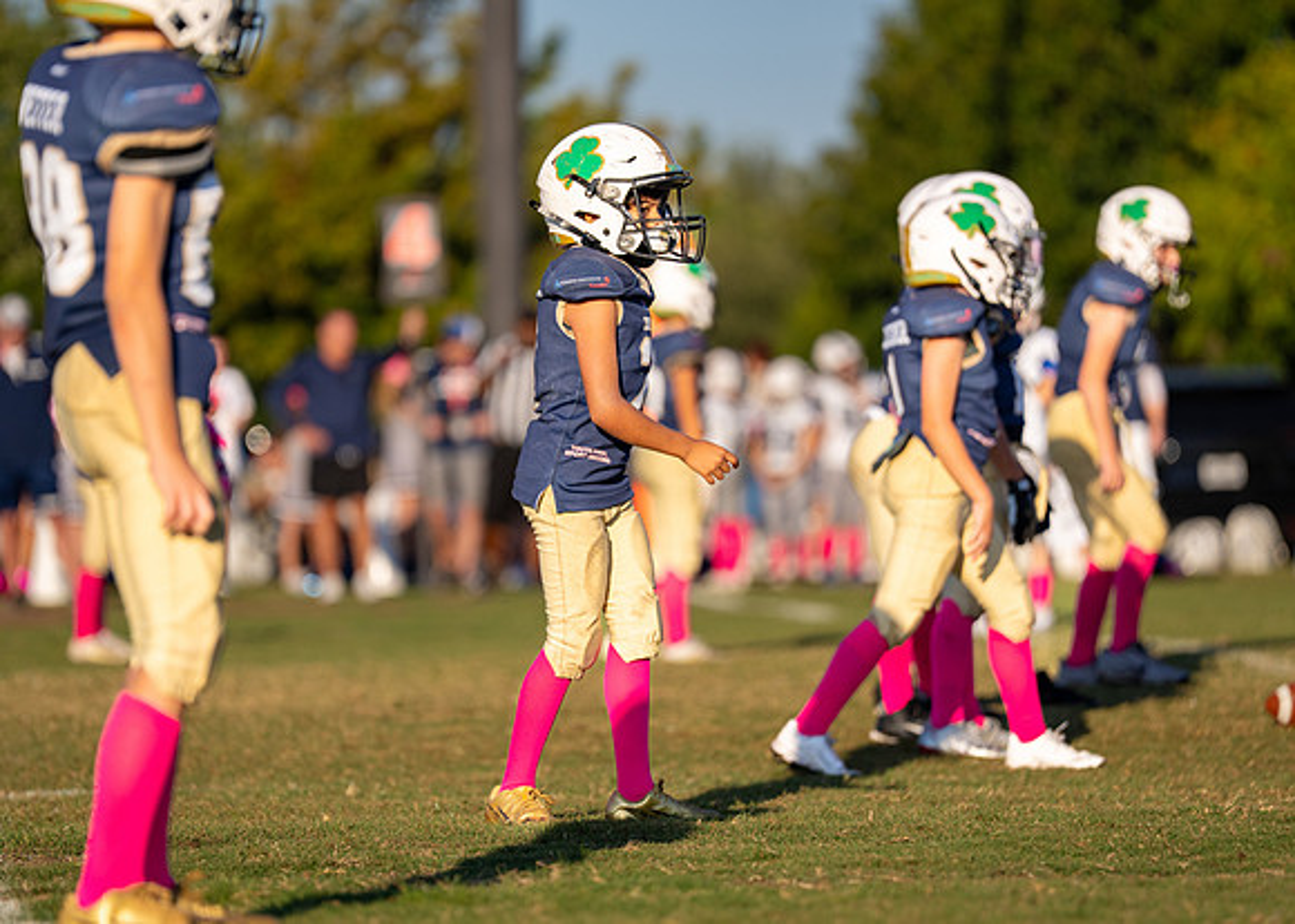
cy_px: 437
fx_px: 8479
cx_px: 574
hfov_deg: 8.7
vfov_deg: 6.2
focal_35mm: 231
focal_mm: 200
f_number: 2.8
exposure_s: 1/4000
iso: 200
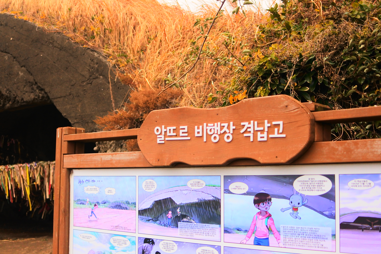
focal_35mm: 49
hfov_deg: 40.3
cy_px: 127
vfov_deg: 27.5
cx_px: 190
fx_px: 519
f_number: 1.8
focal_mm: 18.5
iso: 400
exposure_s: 1/400
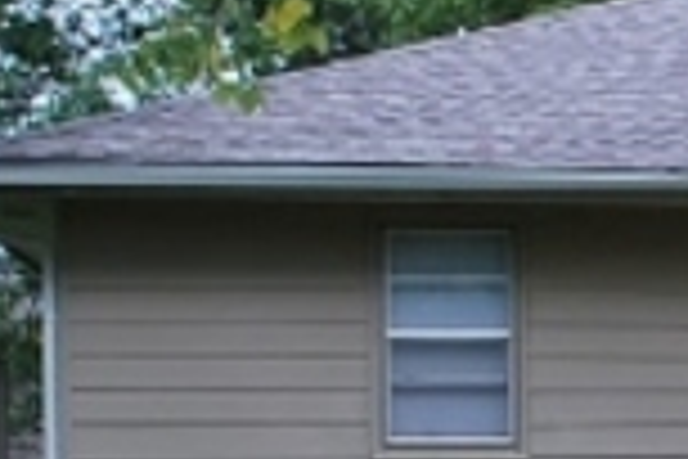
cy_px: 601
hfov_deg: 10.7
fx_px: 3306
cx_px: 1470
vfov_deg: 7.8
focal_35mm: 173
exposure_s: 1/125
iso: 100
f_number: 5.6
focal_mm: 22
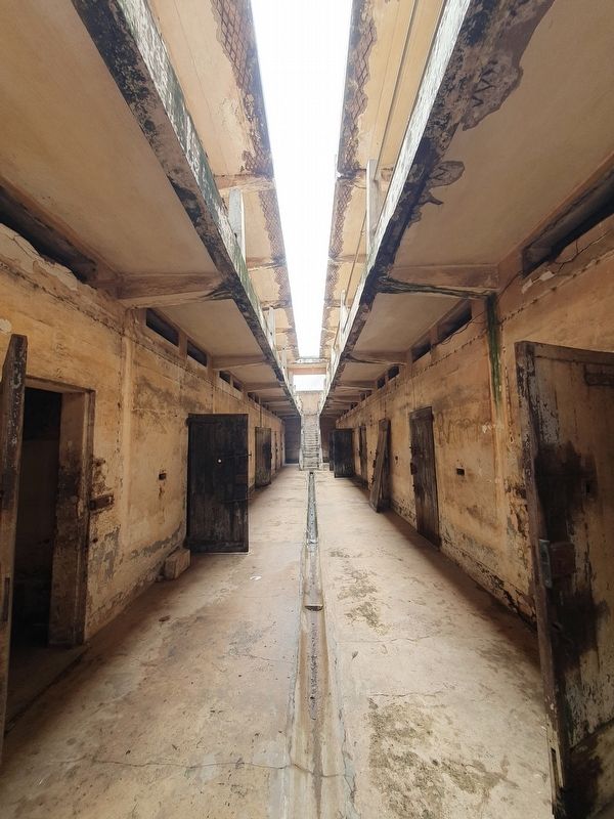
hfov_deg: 89.9
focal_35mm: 13
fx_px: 307
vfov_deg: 106.2
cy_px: 410
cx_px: 307
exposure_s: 1/120
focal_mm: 1.8
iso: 50
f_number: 2.2
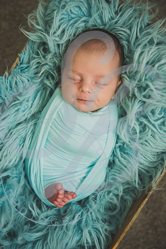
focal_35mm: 47
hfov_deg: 28.6
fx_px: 325
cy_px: 128
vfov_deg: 41.9
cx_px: 80
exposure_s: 1/125
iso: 1600
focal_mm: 45
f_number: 2.8
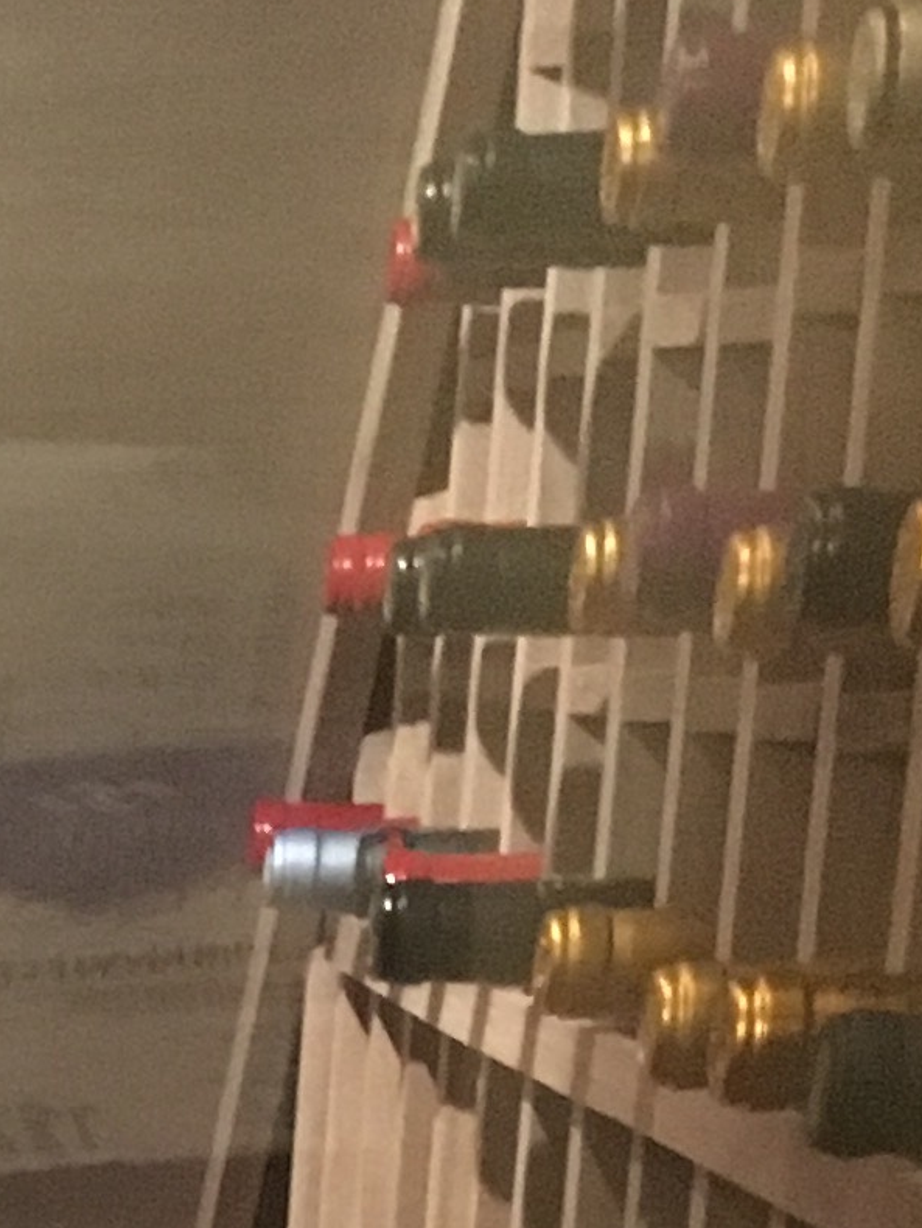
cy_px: 3009
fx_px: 5253
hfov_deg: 9.4
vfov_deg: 11.1
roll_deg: +1.3
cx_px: -950
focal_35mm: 148
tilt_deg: -24.6
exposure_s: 1/15
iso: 400
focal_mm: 4.15
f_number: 2.2
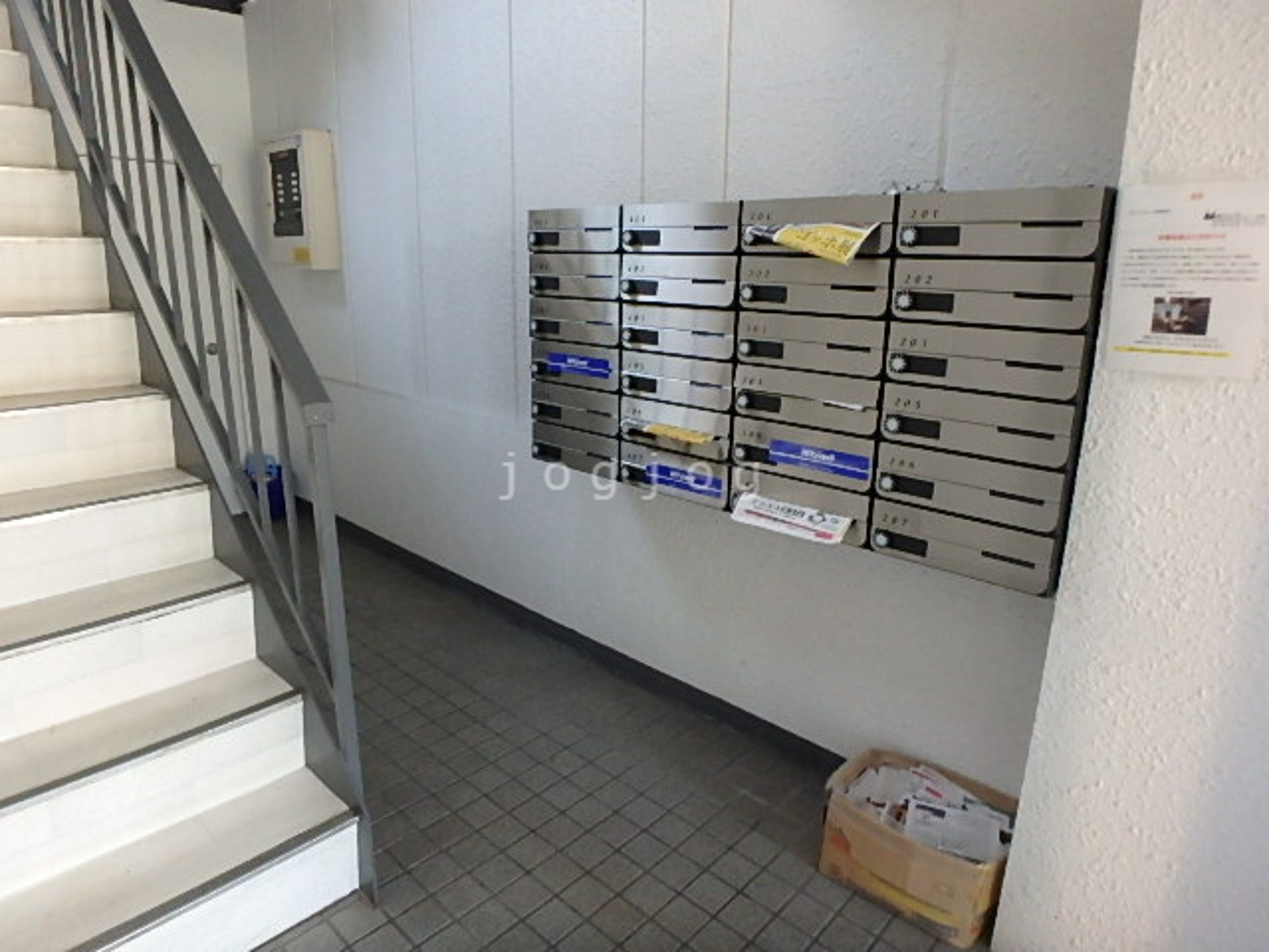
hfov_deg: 79.0
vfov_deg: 63.4
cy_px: 476
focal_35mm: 21
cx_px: 634
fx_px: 770
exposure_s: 1/30
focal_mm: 3.7
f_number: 3.5
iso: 800
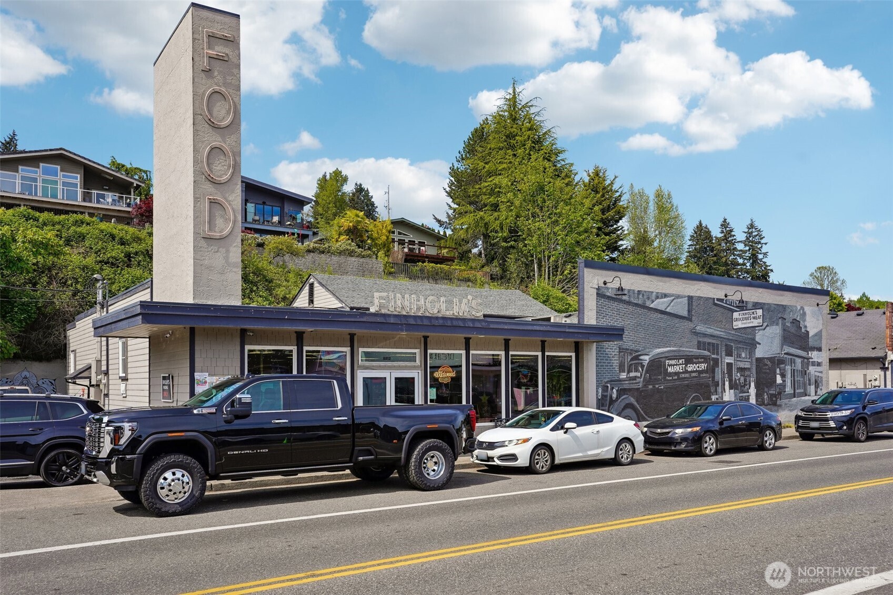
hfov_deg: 65.5
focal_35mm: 28
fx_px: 694
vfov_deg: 46.4
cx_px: 446
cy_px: 298
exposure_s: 1/200
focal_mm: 28
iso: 100
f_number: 8
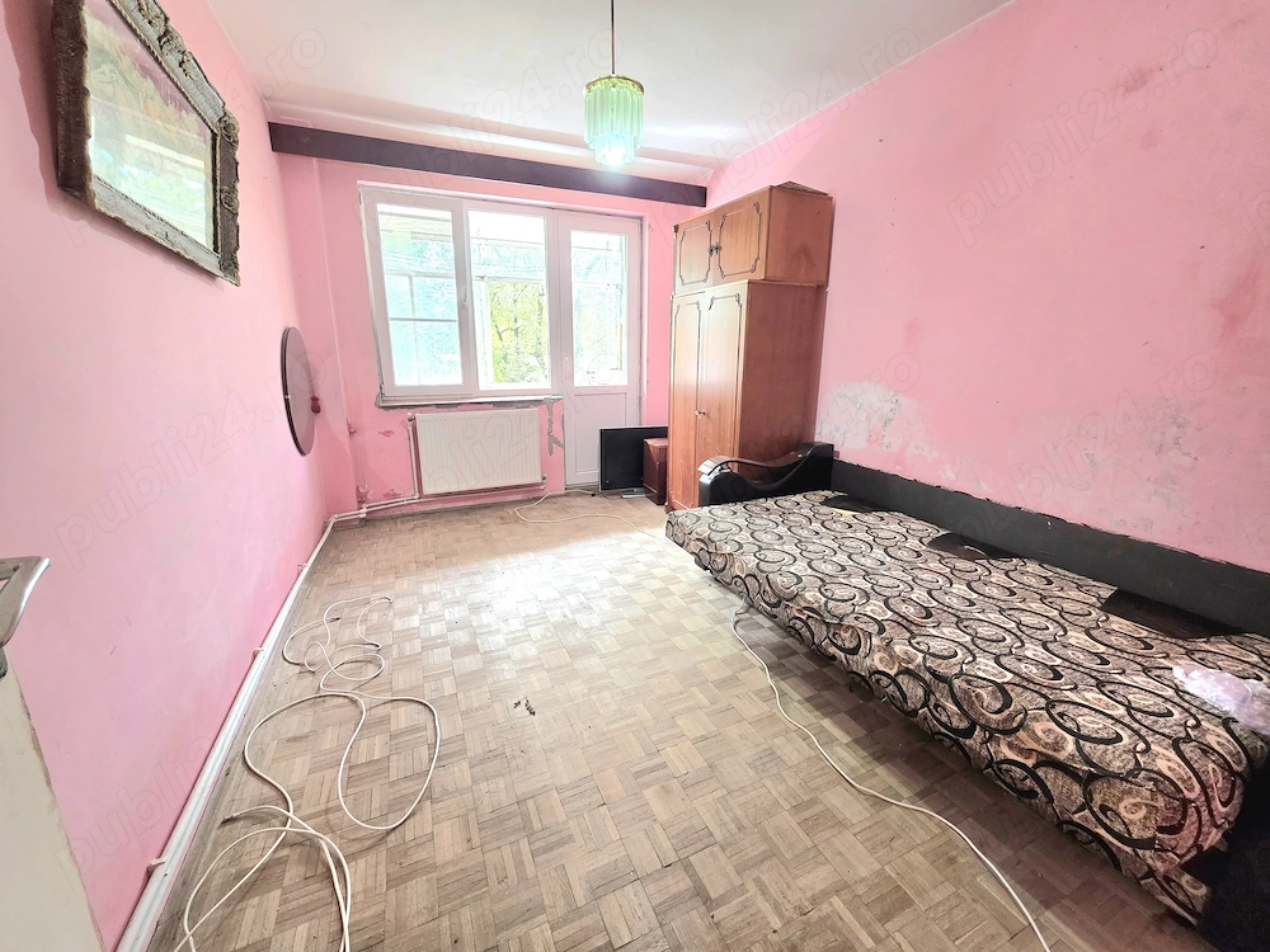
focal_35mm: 13
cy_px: 476
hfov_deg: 106.2
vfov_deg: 89.9
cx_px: 635
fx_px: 477
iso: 200
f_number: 1.9
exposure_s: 1/60.2
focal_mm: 2.2
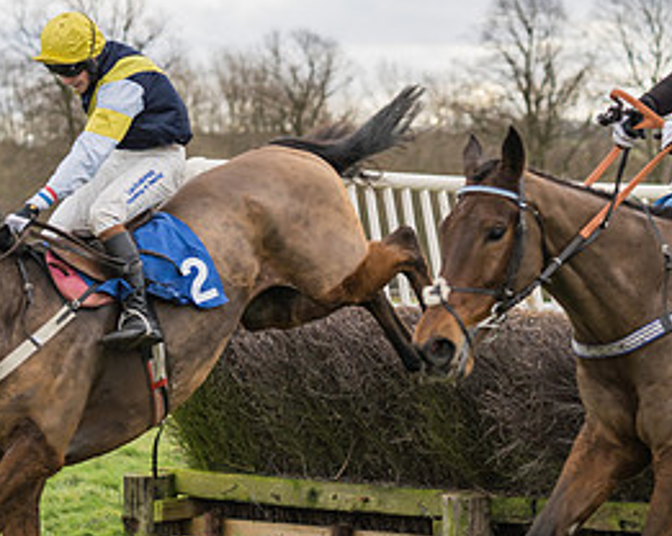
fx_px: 3257
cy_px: 219
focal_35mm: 164
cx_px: 487
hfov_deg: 11.8
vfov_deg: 9.4
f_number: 2.8
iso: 400
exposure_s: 1/1000
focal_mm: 70
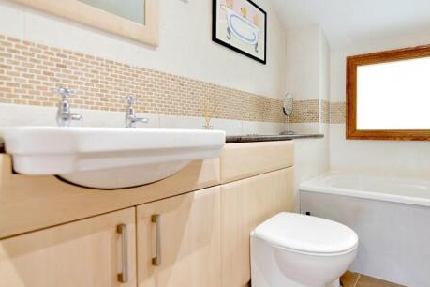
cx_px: 279
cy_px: 137
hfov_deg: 81.7
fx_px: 239
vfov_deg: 61.9
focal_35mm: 20
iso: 160
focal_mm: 14
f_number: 3.5
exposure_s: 1/15
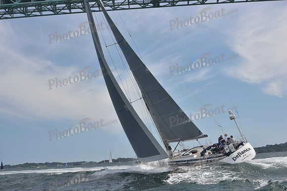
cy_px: 96
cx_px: 144
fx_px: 558
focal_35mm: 70
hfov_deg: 28.8
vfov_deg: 19.5
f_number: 7.1
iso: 320
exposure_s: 1/800
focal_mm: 70
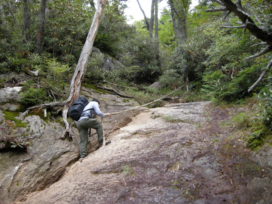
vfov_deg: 40.7
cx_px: 136
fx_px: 275
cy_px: 102
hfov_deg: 52.6
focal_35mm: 35
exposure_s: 1/53
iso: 80
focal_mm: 7.5
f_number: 2.7
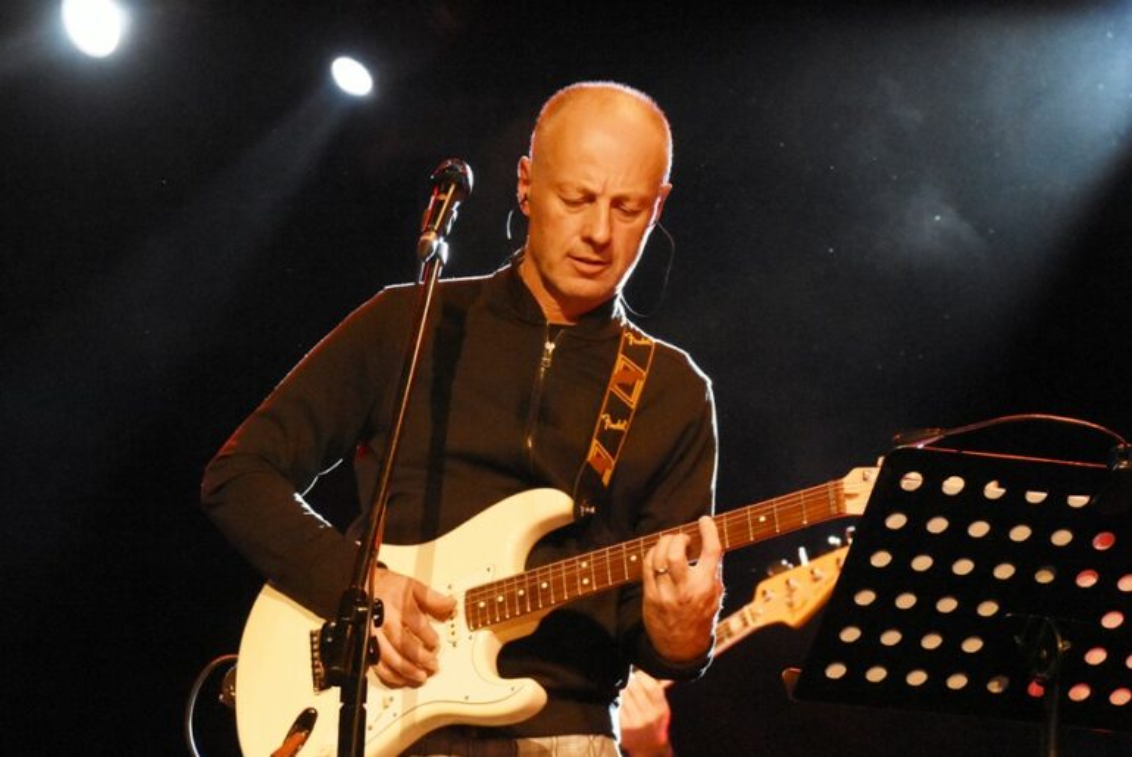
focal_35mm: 138
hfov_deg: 14.8
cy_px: 378
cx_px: 566
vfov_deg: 10.0
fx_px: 4343
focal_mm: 92
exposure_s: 1/80
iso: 6400
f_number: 5.6
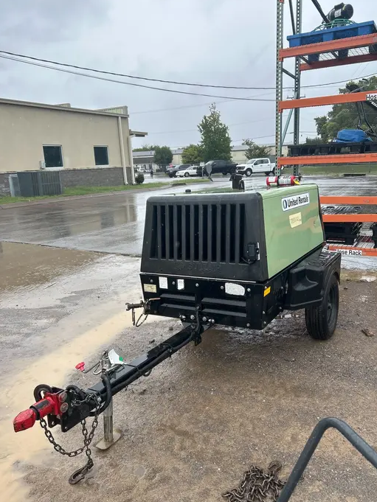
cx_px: 200
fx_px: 406
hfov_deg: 49.7
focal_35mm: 28
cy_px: 266
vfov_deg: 63.4
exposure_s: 1/1079
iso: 50
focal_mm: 5.7
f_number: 1.5
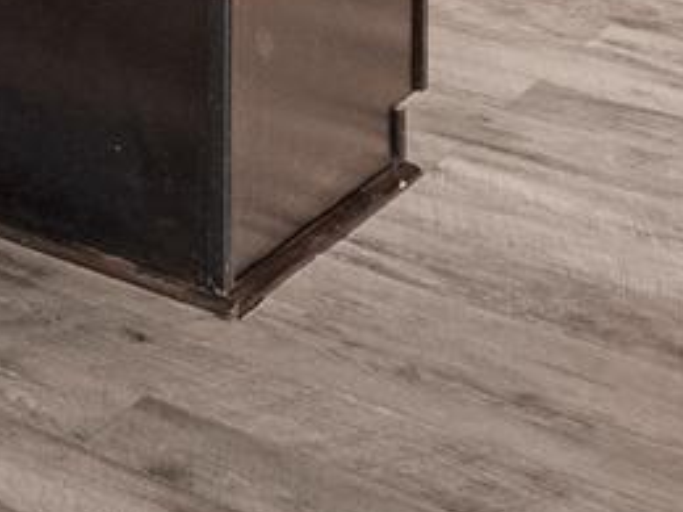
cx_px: -1240
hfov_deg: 11.4
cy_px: -891
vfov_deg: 10.0
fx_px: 2387
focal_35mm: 121
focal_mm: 16
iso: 640
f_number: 8
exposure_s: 1/6
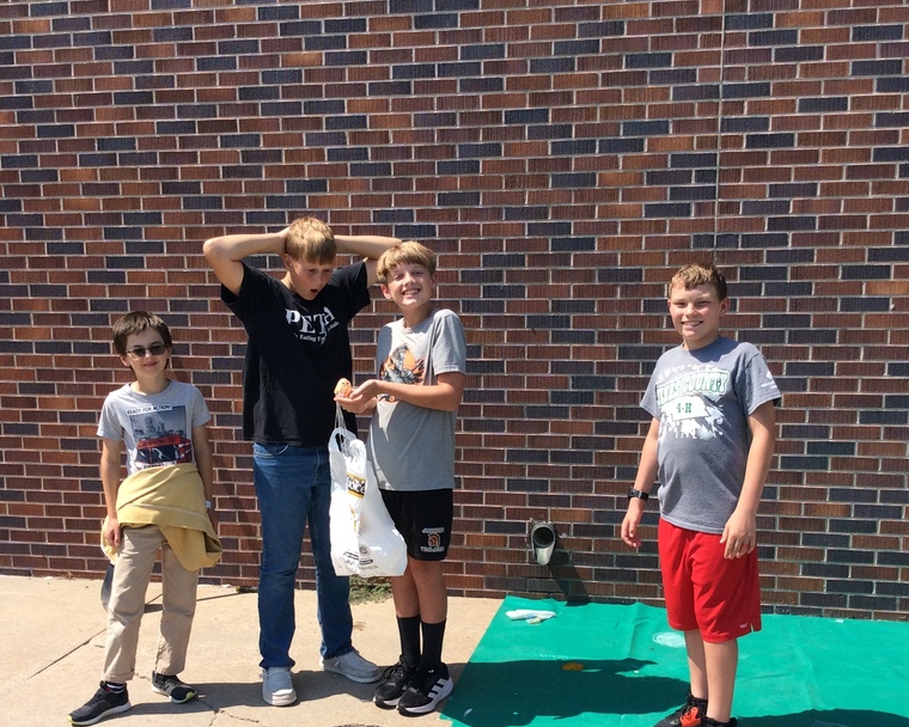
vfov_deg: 35.4
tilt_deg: -9.3
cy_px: 464
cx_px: 455
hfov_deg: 43.8
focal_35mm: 42
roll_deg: +0.4
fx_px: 1130
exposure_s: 1/1395
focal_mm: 3.3
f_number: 2.4
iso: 32
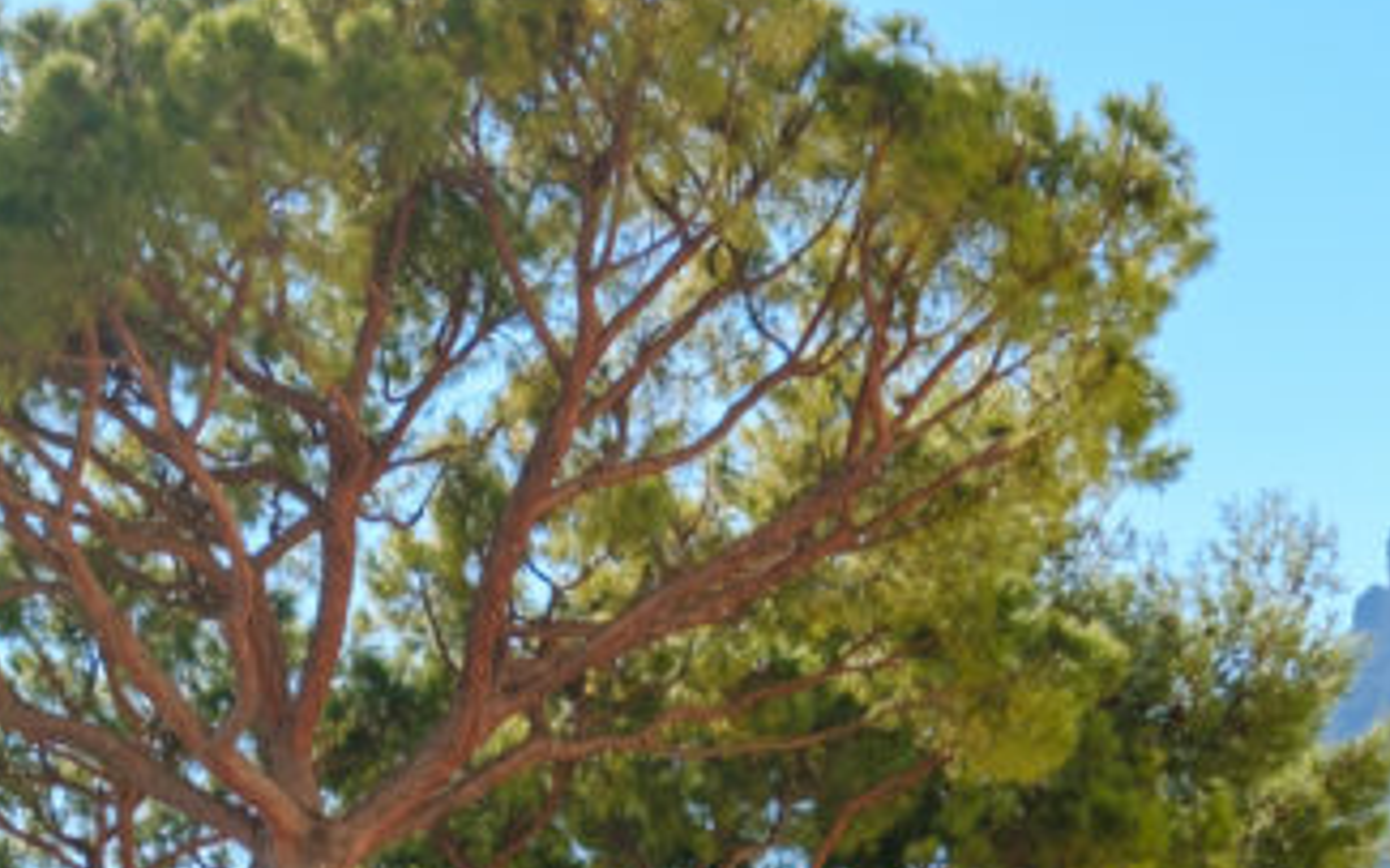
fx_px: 4848
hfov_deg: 16.3
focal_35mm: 128
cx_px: 552
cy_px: 1685
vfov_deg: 9.6
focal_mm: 22.9
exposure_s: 1/400
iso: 80
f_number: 5.6
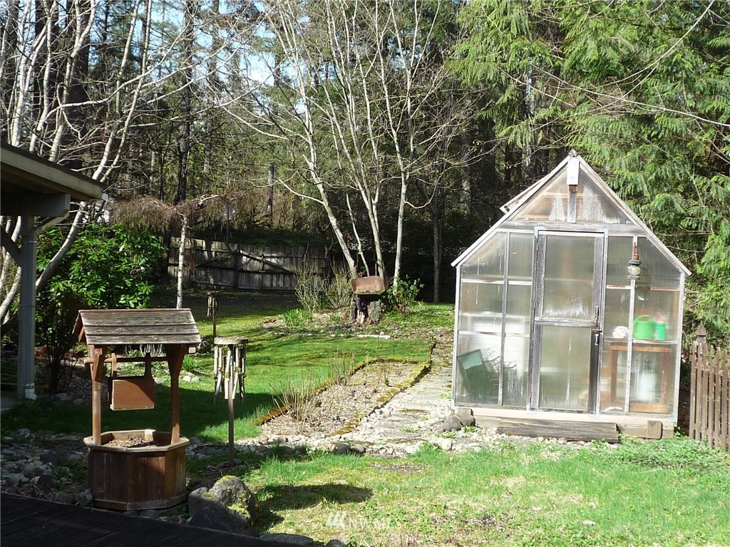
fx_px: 1244
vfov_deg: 24.8
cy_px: 274
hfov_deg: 32.7
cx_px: 365
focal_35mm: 59
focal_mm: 5.8
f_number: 3.6
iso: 100
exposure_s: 1/320
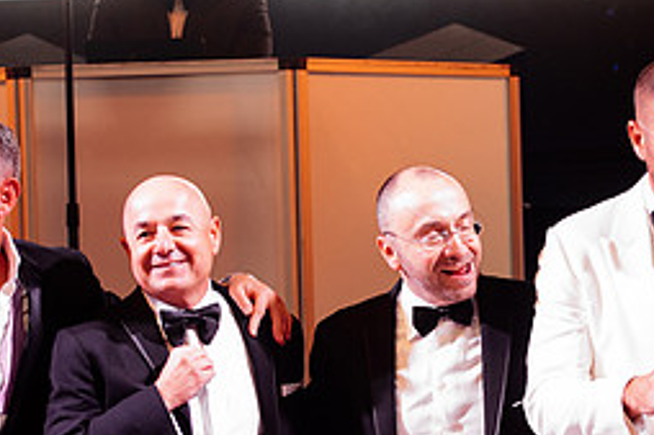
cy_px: 465
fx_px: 2905
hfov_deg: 12.8
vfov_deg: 8.5
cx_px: 541
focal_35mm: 160
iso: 2000
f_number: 3.5
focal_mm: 70
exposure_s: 1/200
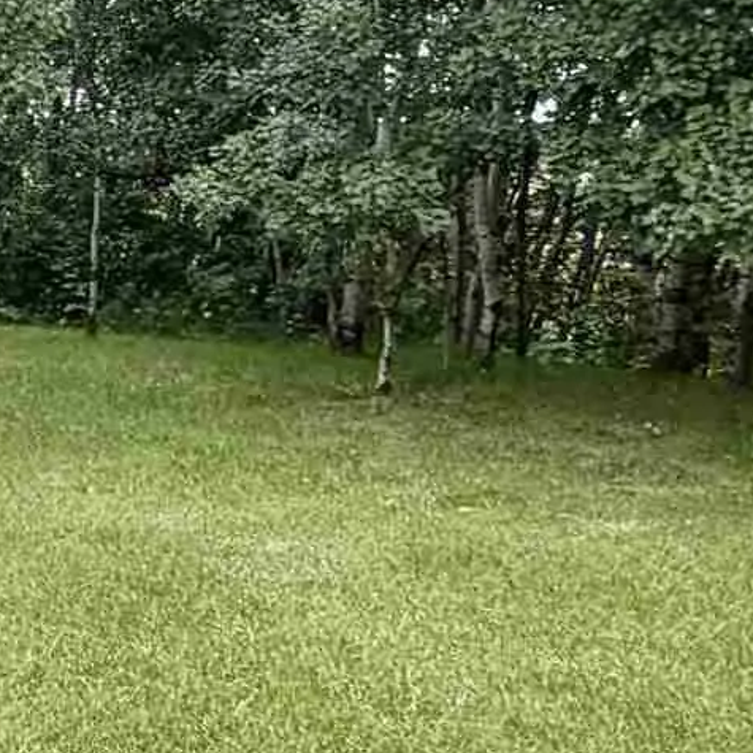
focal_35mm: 80
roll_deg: +0.6
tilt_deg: -5.1
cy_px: 357
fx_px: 1969
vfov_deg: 21.6
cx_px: -515
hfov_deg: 18.1
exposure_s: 1/121
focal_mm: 2.22
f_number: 2.2
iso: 64
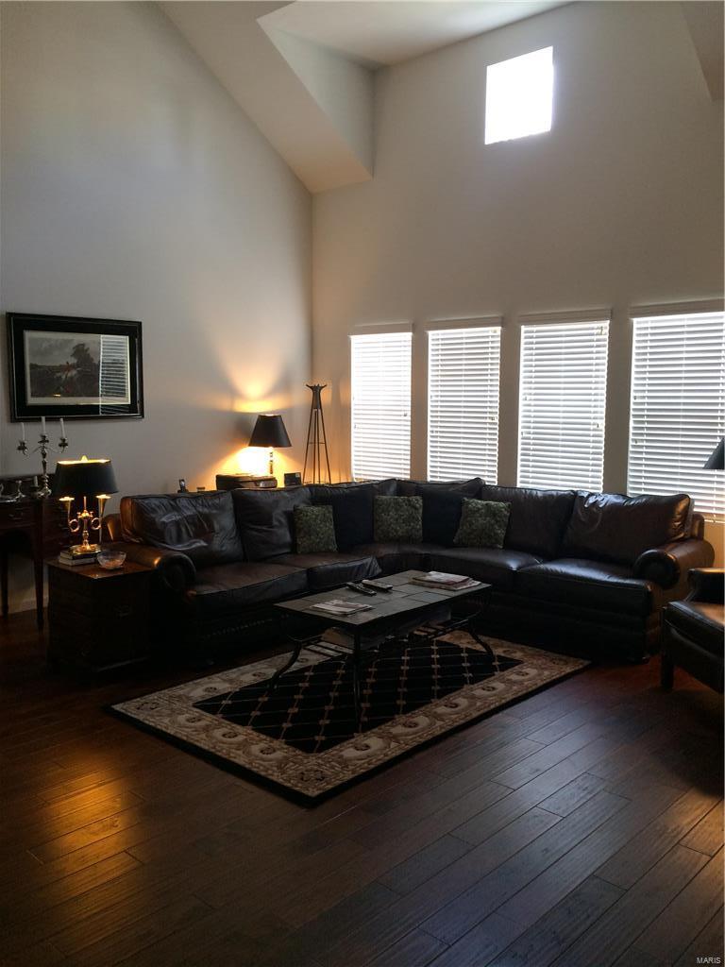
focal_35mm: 29
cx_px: 362
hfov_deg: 48.2
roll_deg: +0.6
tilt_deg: -7.4
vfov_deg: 61.7
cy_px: 484
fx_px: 810
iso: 80
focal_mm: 4.15
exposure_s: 1/30
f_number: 2.2
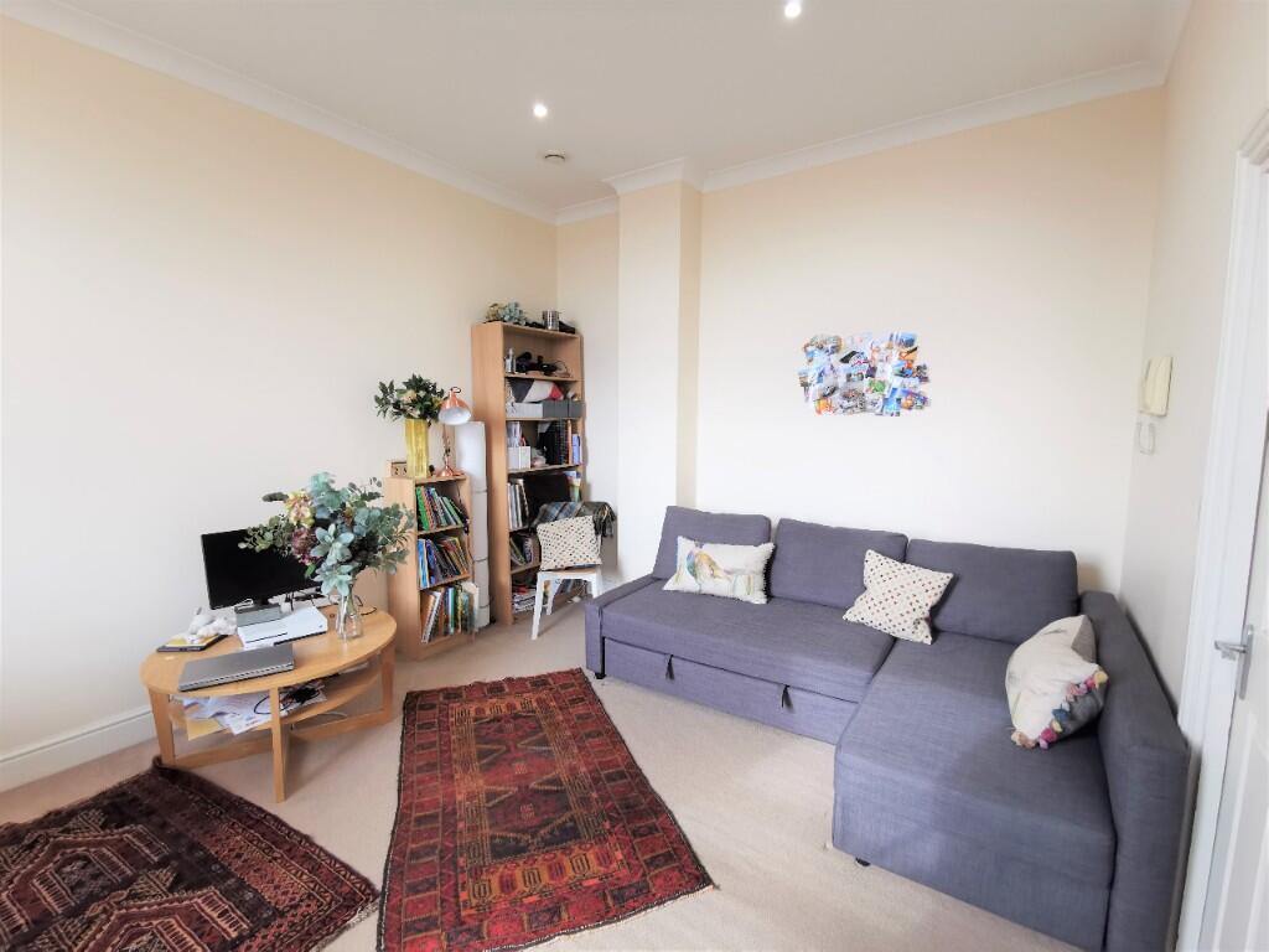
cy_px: 476
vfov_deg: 78.1
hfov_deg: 94.5
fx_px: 587
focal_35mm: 16
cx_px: 634
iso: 160
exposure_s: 1/50
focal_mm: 2.35
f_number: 2.2
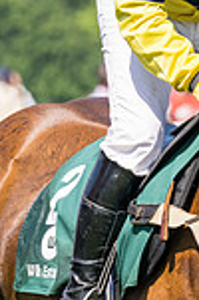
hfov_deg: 1.1
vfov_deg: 1.7
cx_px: 294
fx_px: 10070
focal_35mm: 1209
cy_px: 96
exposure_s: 1/1250
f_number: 5
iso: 200
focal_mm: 165
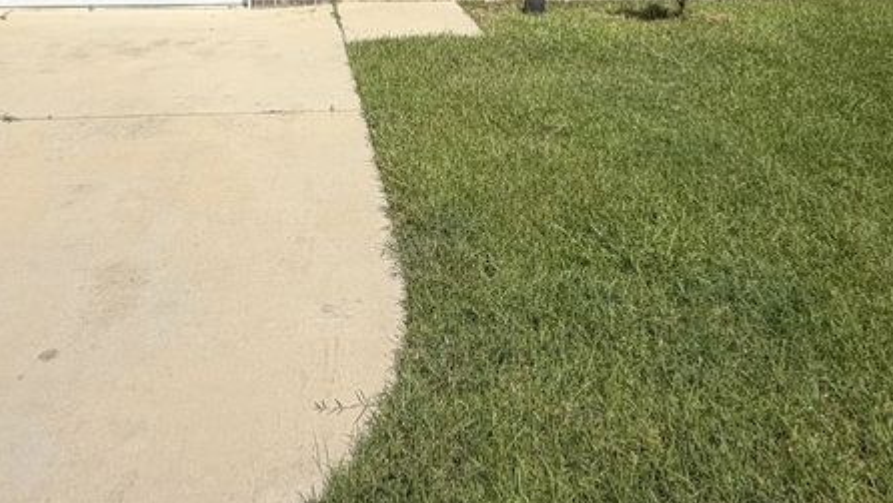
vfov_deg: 27.6
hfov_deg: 56.1
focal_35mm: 35
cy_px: -164
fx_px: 829
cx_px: 348
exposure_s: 1/1167
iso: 20
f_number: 2.2
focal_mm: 2.22
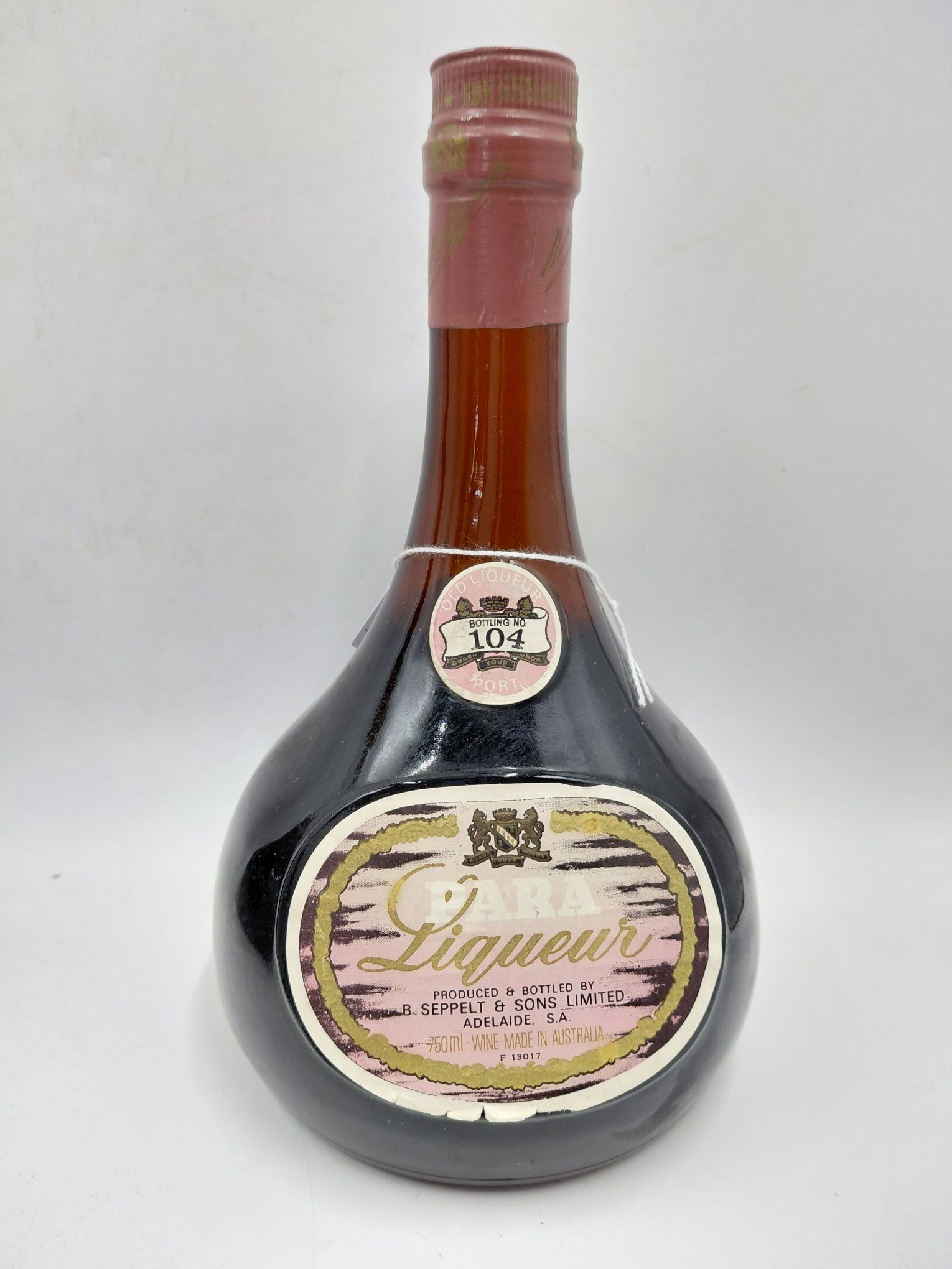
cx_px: 476
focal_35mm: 25
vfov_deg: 69.4
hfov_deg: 54.9
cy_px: 634
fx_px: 917
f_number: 1.8
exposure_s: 1/100
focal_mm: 4.69
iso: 250
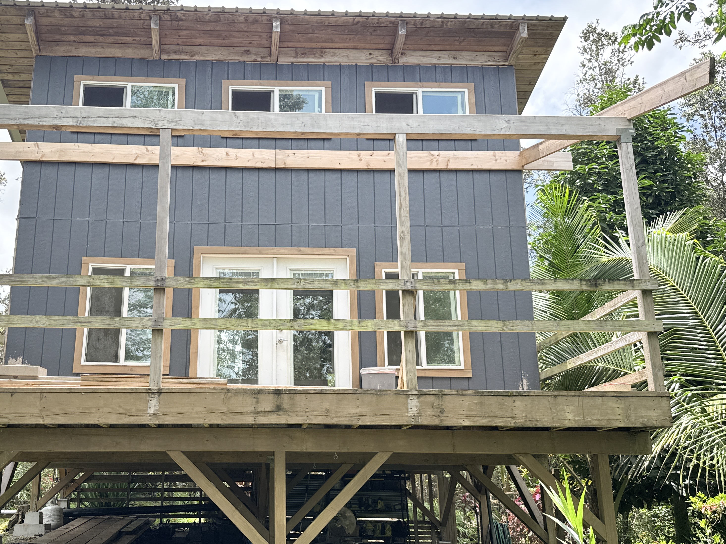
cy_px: 310
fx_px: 692
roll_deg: -0.6
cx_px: 269
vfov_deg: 42.8
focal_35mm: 33
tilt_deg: +15.1
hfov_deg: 54.7
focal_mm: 6.76
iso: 100
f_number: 1.78
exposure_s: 1/1812
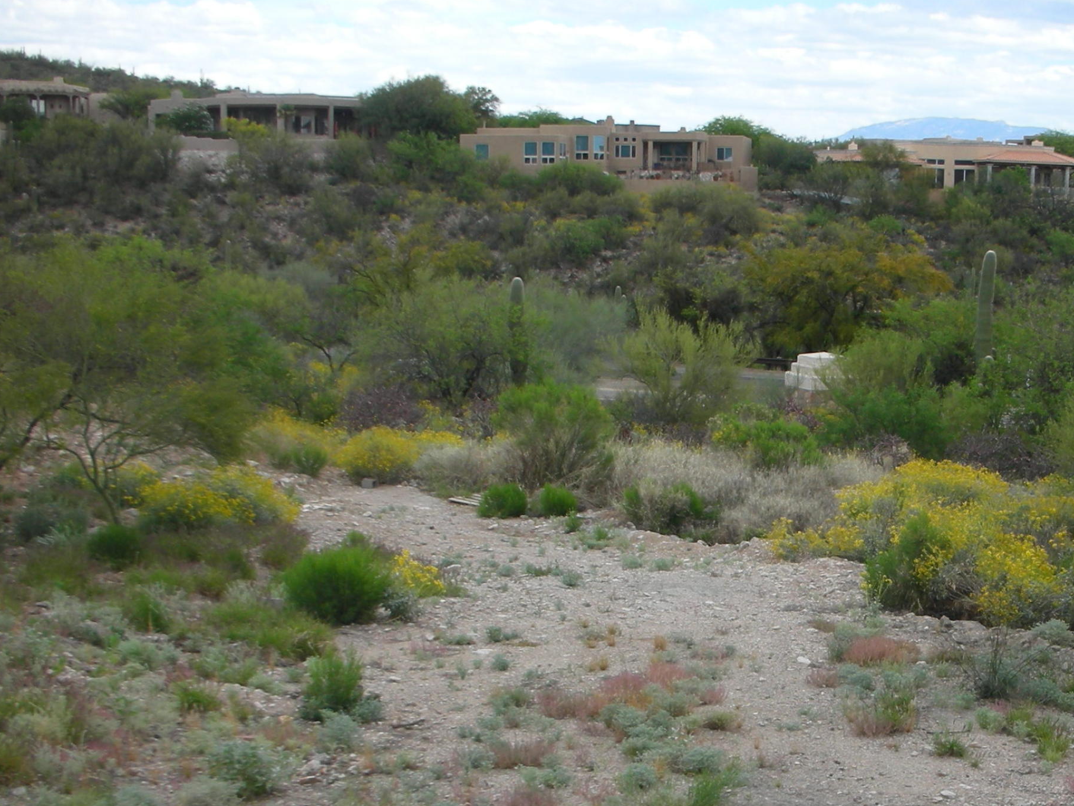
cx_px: 750
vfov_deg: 25.0
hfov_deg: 32.8
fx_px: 1800
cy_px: 592
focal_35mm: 58
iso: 50
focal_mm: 5.8
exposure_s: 1/342
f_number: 3
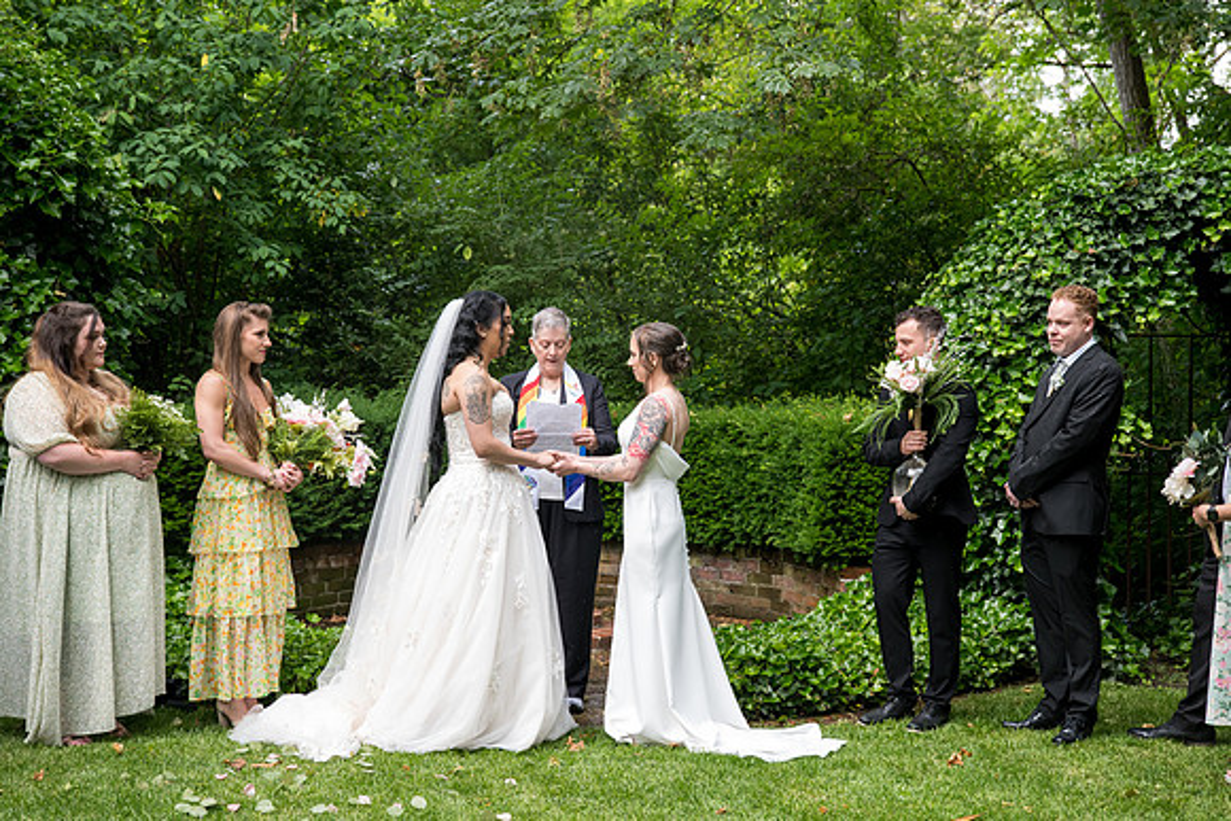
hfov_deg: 35.6
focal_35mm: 56
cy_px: 410
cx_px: 616
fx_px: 1915
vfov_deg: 24.2
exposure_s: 1/400
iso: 1000
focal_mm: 56
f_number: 4
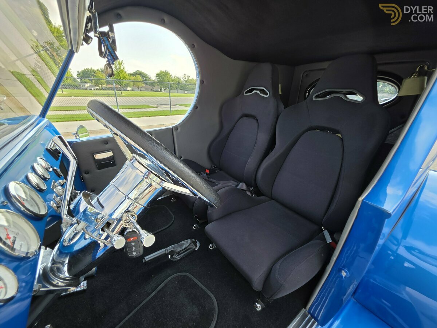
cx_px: 218
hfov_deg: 106.2
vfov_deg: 89.9
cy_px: 164
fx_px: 164
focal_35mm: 13
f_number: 1.9
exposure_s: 1/119
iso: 20
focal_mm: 2.2
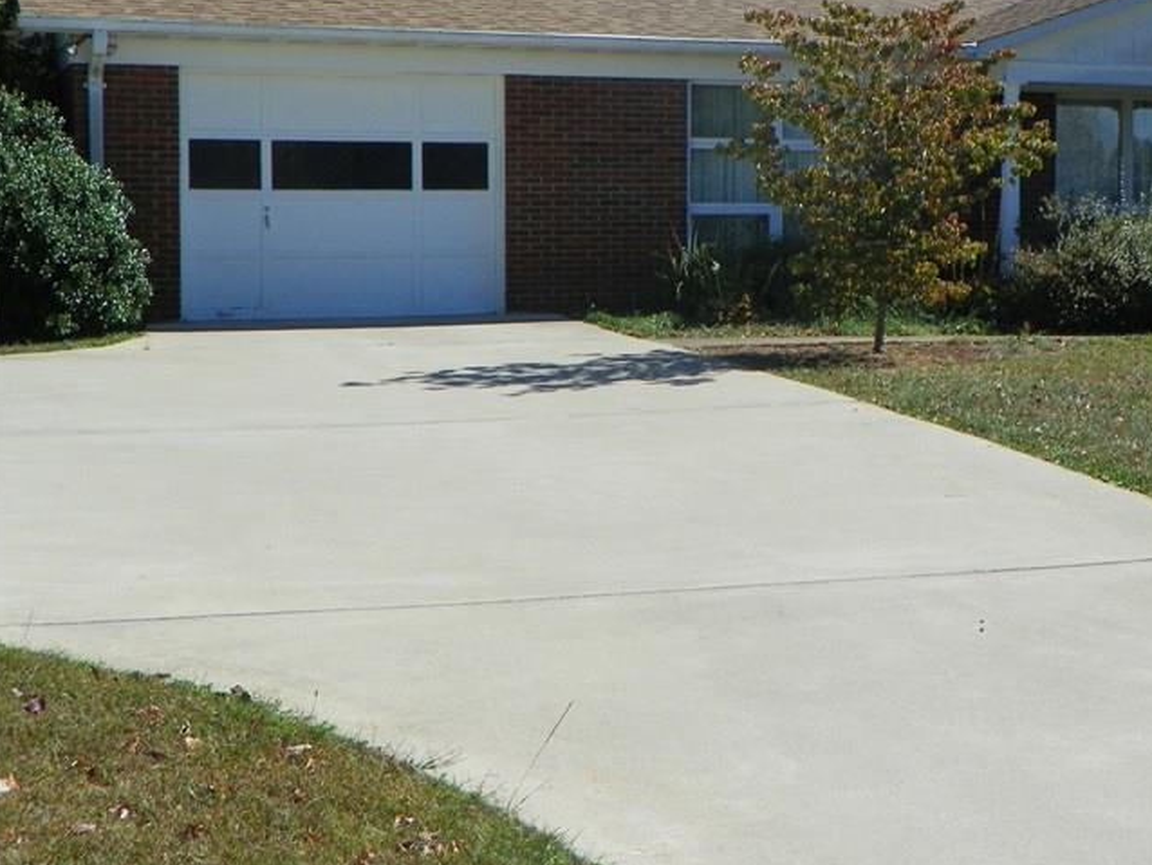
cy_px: 264
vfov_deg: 21.2
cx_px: 915
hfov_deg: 27.6
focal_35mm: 69
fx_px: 2297
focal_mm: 7.6
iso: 64
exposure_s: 1/400
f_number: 5
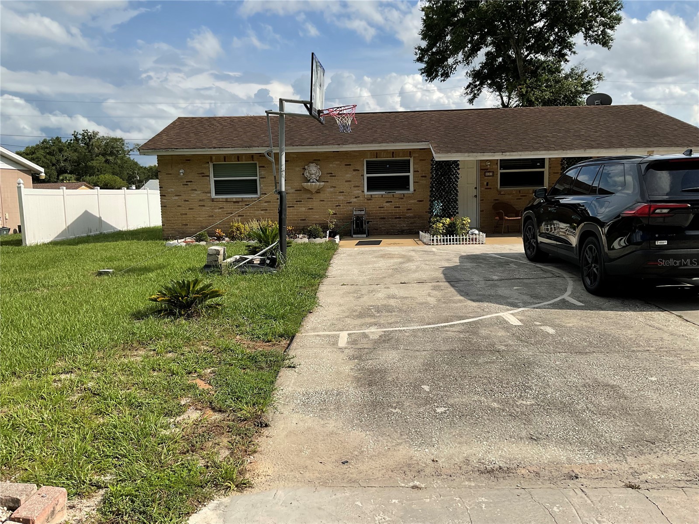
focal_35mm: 29
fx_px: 586
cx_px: 350
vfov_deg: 48.2
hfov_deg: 61.7
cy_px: 262
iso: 16
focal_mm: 3
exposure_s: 1/2667
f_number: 1.8
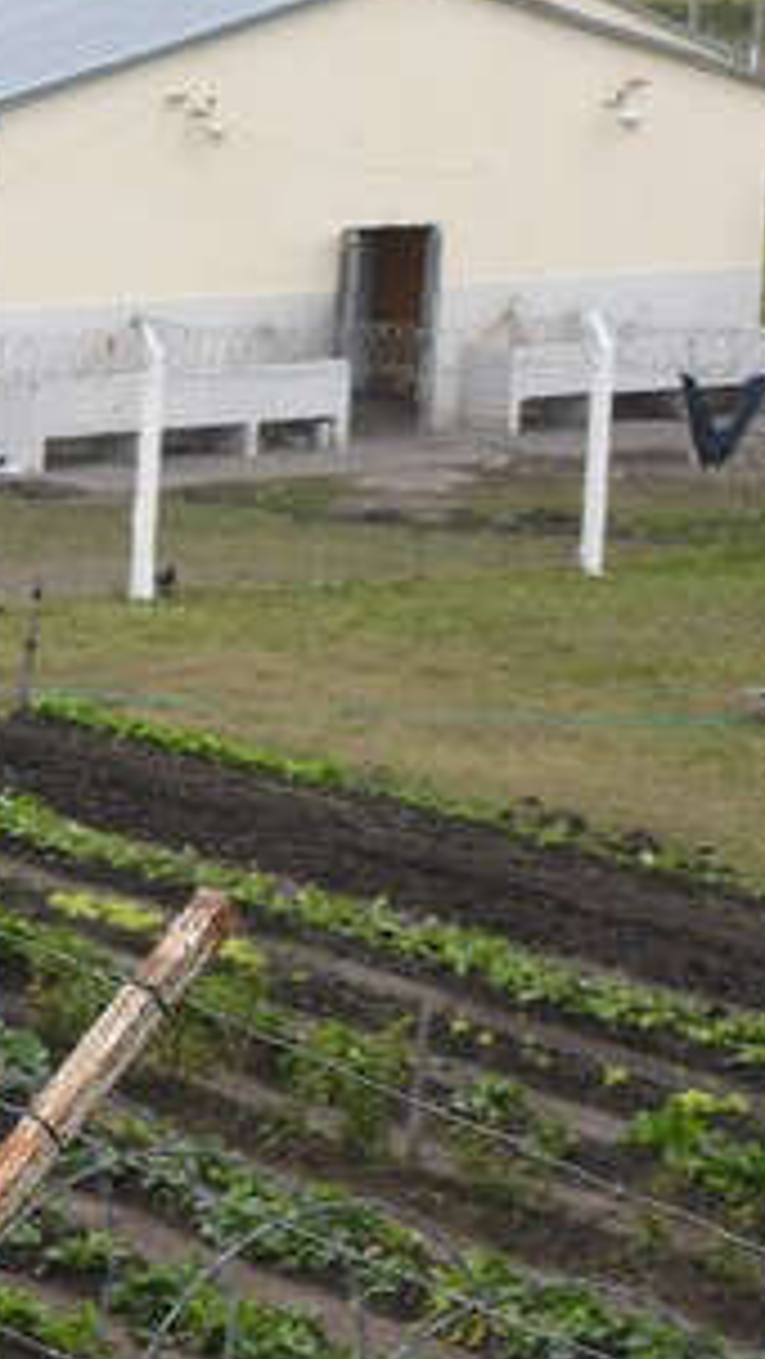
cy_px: 508
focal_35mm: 120
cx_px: -788
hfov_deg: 9.4
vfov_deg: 17.8
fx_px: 4325
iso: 400
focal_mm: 32
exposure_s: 1/640
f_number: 5.6
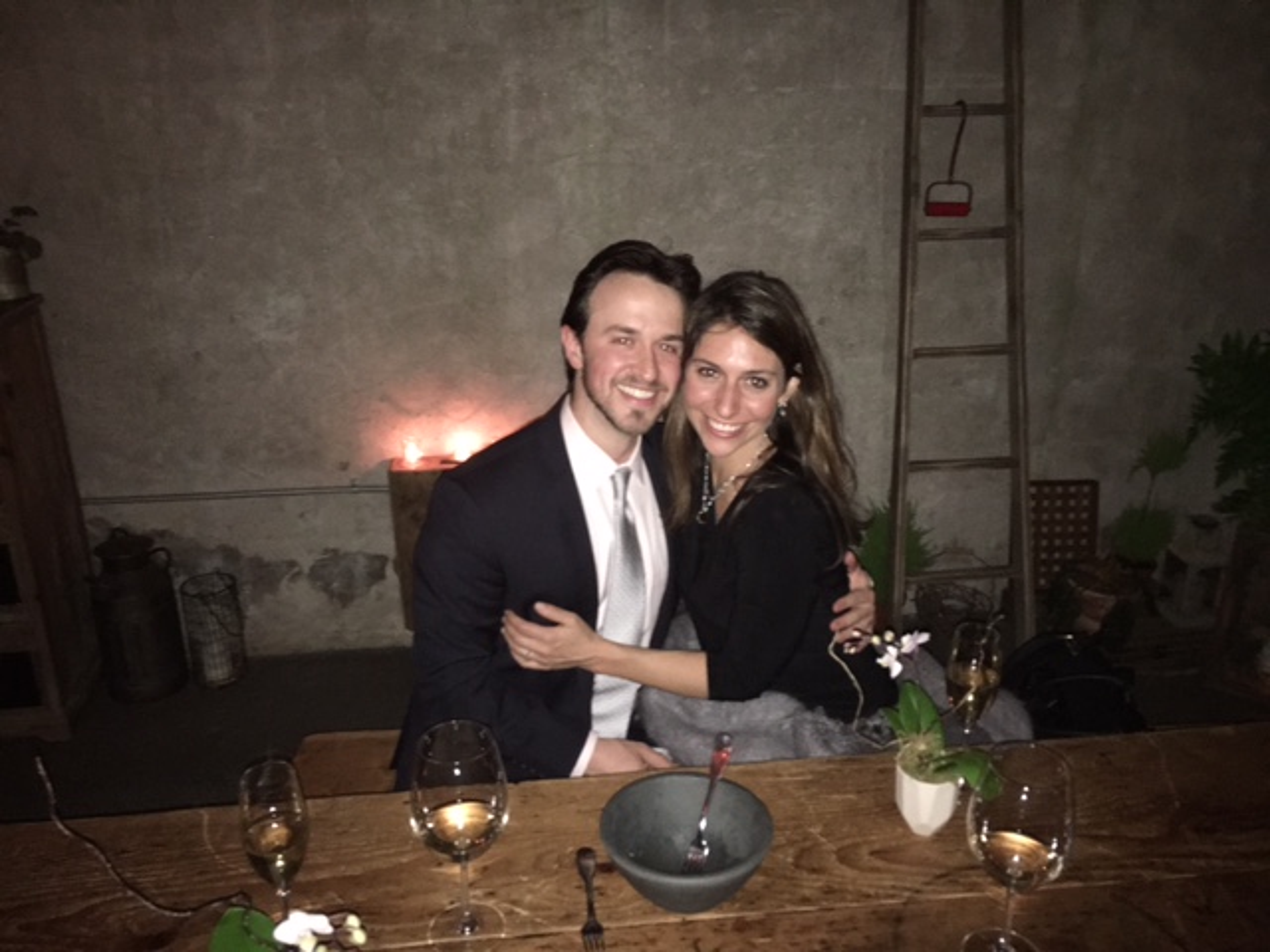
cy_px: 476
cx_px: 635
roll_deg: -0.1
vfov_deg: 48.2
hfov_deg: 61.7
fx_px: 1064
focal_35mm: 29
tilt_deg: -19.8
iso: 320
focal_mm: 4.15
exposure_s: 1/16
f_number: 2.2
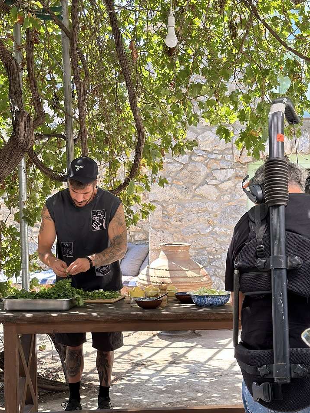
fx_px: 728
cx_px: 182
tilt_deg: -5.4
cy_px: 246
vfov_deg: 31.6
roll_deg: +1.2
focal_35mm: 61
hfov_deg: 24.0
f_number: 1.78
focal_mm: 6.86
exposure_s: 1/704
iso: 80
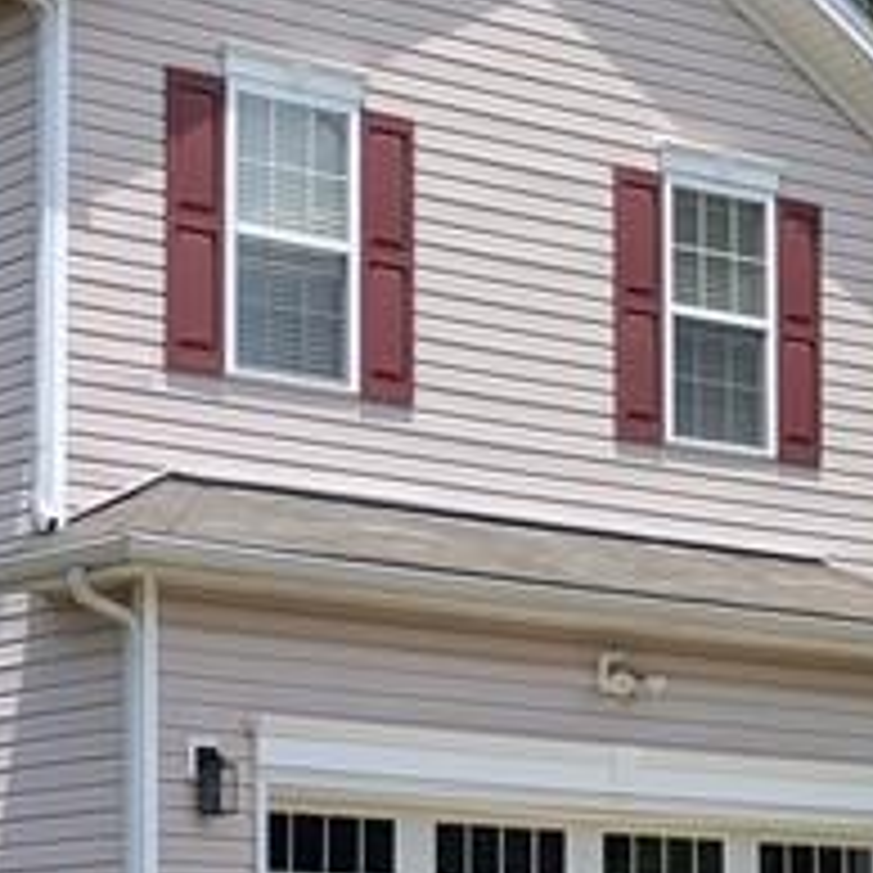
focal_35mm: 112
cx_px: -380
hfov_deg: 14.6
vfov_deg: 15.3
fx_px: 3196
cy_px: 855
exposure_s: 1/1490
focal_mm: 6.81
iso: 43
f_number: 1.85
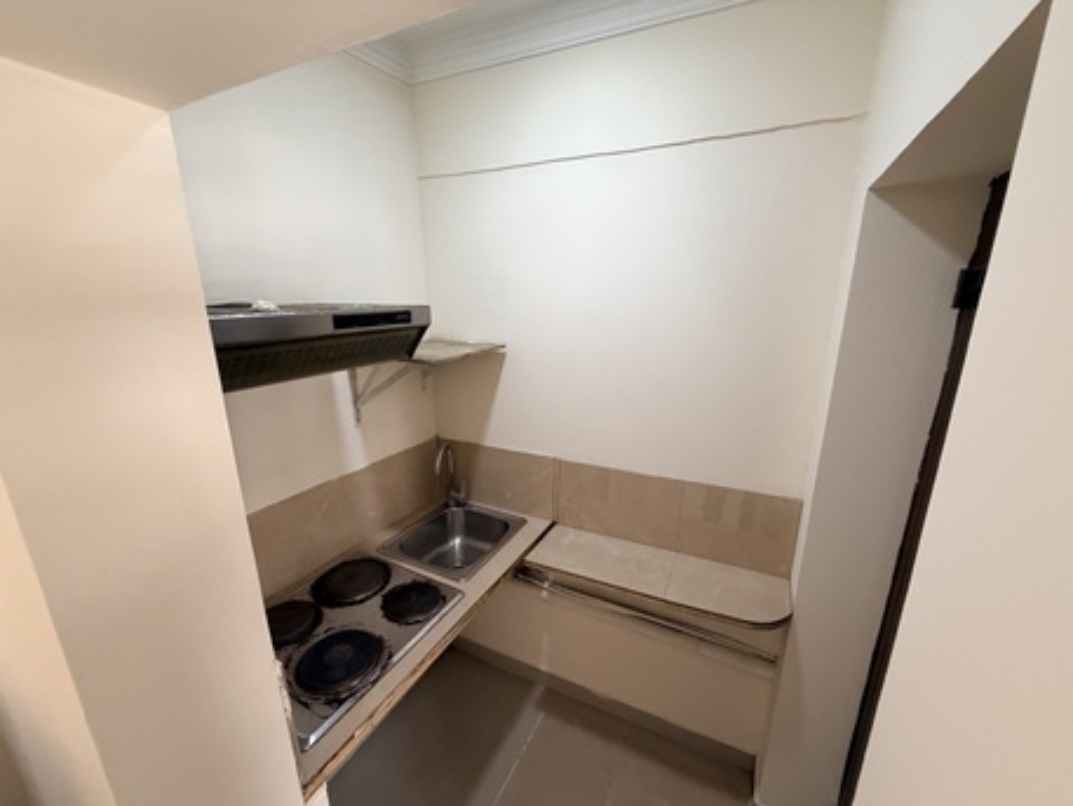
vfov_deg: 85.7
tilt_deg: -12.7
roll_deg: +0.6
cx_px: 536
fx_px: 434
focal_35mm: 14
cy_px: 403
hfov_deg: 102.0
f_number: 2.2
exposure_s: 1/60
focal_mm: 2.22
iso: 320
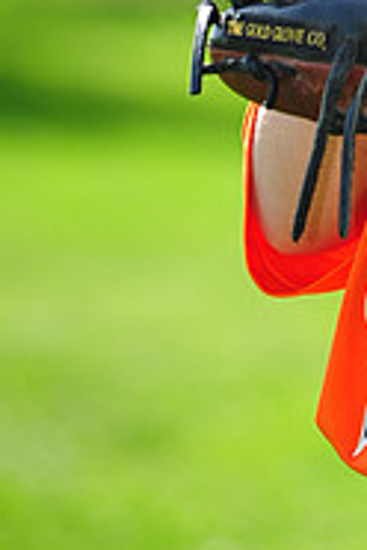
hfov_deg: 2.2
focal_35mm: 625
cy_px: -293
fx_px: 9557
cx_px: 553
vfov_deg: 3.3
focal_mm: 200
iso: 200
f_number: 4.5
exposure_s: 1/500
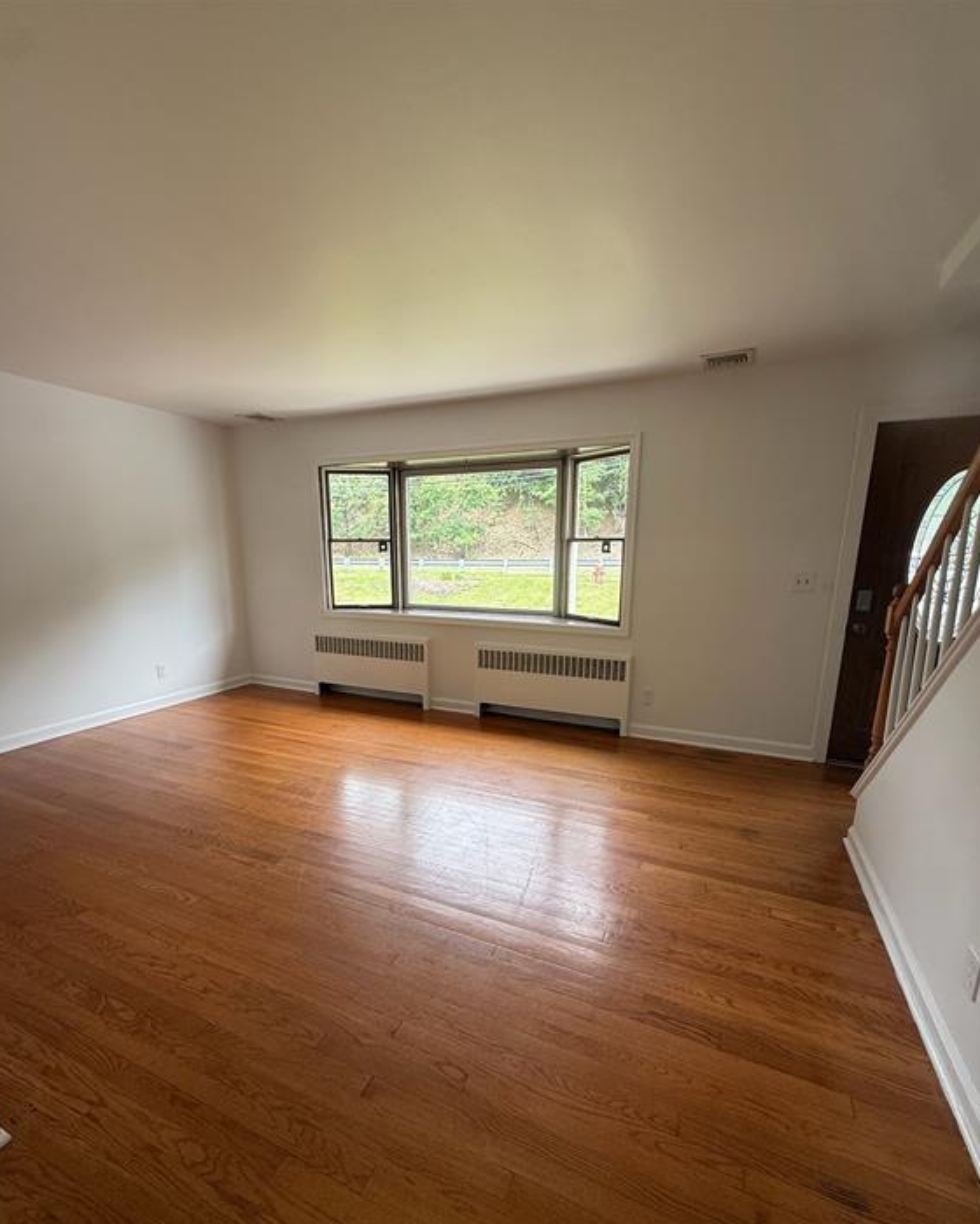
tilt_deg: -12.3
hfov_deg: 84.0
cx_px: 486
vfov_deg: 96.5
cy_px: 670
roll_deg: -0.9
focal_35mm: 15
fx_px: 544
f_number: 2.2
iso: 64
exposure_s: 1/99
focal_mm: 2.22
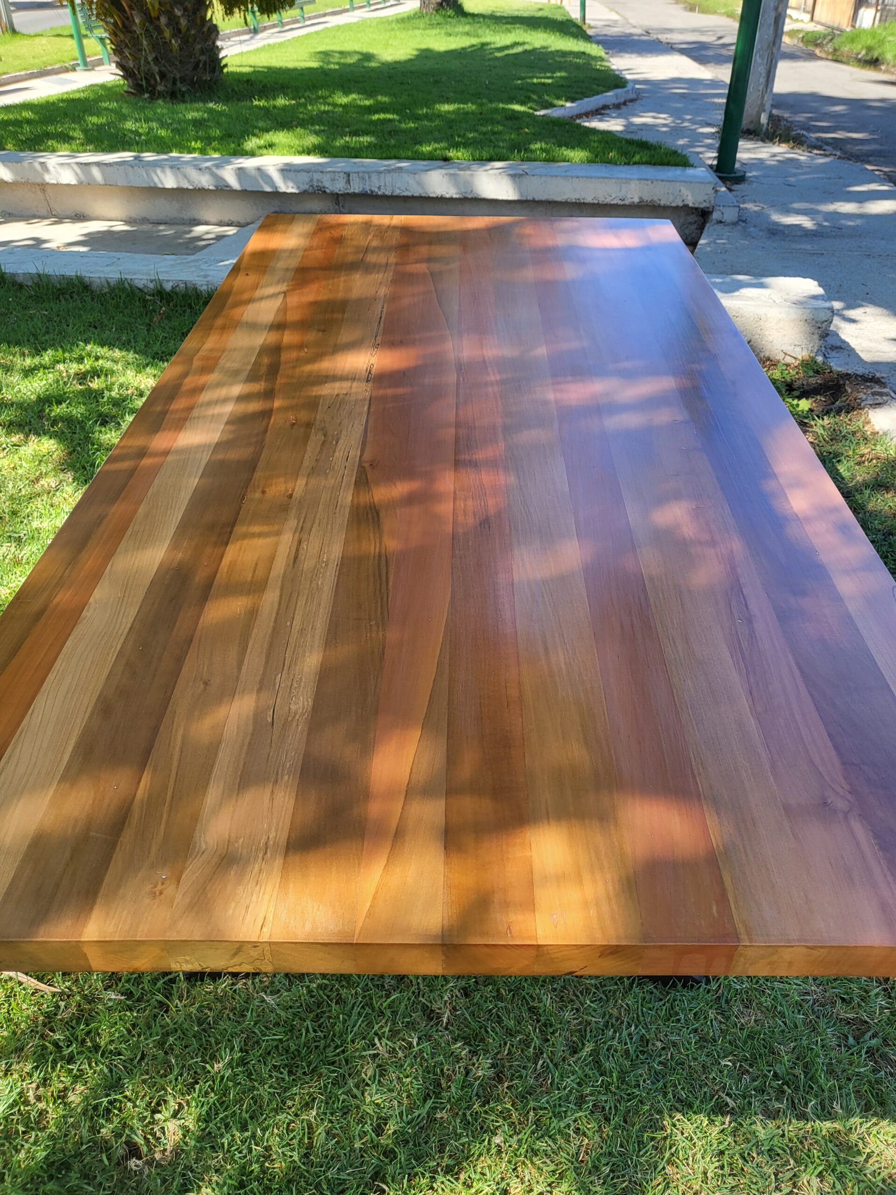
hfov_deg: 53.1
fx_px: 897
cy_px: 598
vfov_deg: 67.3
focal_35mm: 26
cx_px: 448
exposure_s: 1/416
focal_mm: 4.25
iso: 50
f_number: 1.8
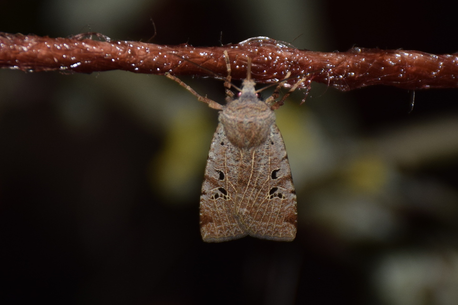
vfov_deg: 8.2
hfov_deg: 12.2
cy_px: 152
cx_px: 229
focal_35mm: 168
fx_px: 2136
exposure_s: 1/60
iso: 320
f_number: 5.6
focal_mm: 112
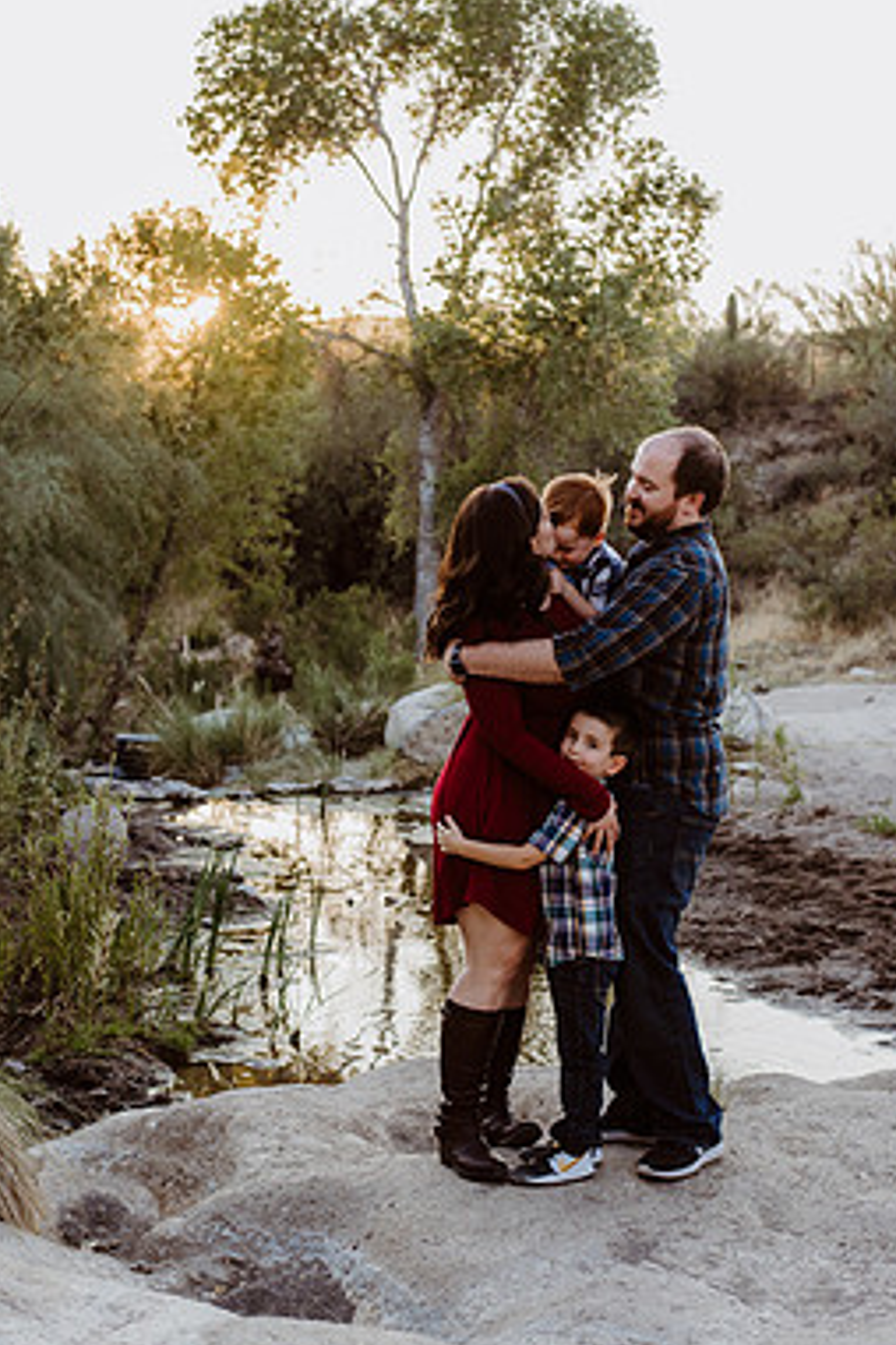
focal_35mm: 59
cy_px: 667
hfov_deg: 23.0
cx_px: 434
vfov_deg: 33.9
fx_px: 2202
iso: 250
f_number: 3.5
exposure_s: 1/250
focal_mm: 50
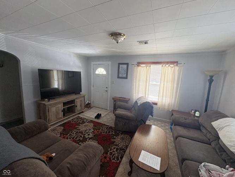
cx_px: 118
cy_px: 88
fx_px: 95
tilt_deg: -7.5
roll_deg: -3.0
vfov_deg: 85.7
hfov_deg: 102.1
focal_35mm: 14
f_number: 2.2
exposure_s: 1/60
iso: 125
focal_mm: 2.22
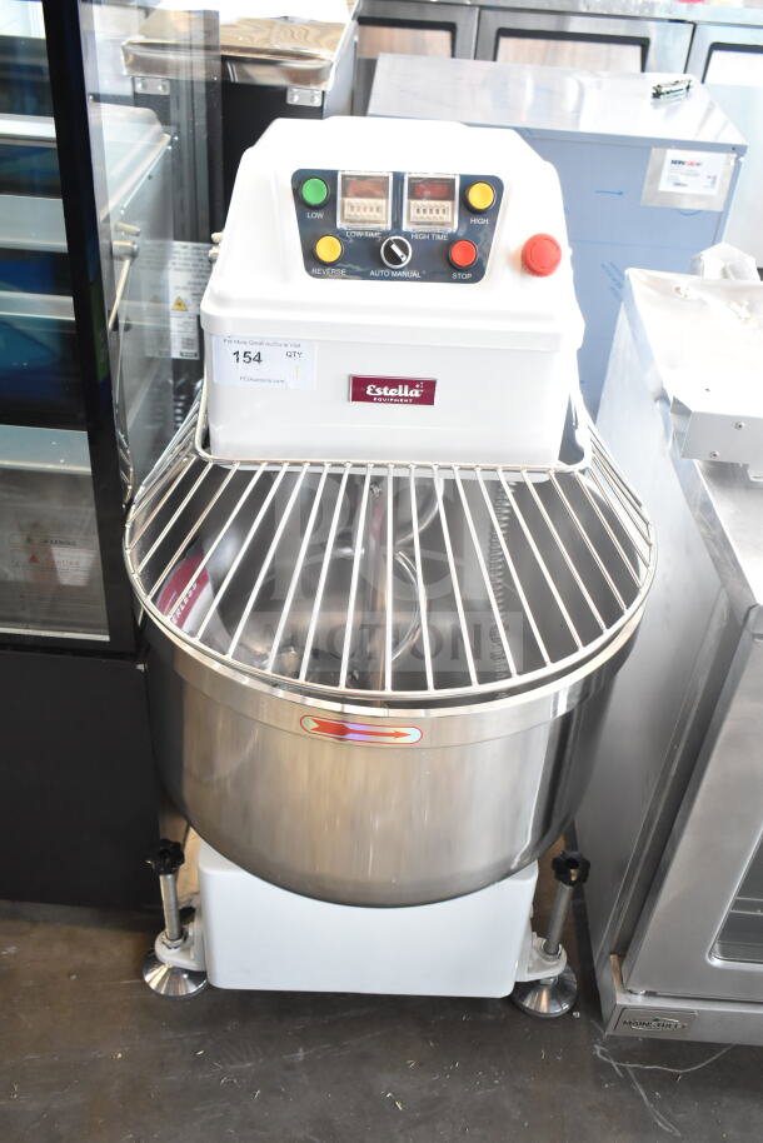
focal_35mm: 33
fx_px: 1048
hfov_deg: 40.0
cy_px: 572
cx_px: 382
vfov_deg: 57.2
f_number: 4.5
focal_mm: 22
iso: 1600
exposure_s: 1/80
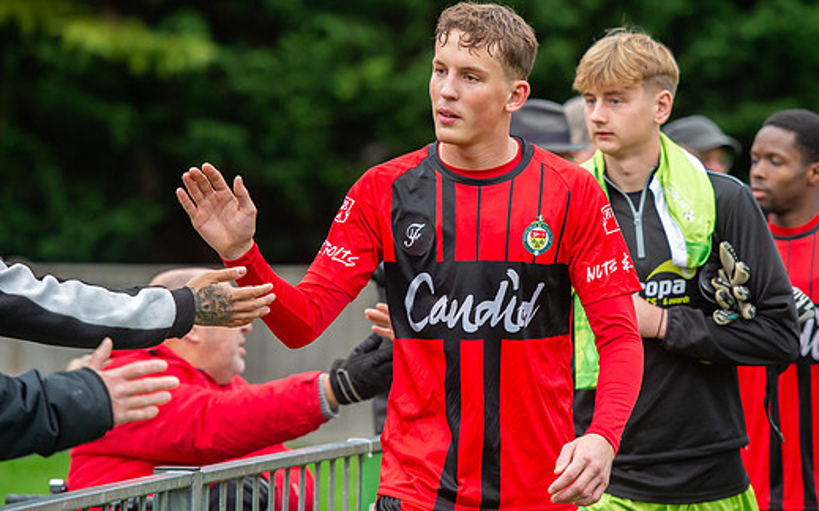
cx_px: 468
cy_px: 211
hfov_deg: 9.0
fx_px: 5177
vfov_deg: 5.7
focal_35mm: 232
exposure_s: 1/800
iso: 1600
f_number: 3.5
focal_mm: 170
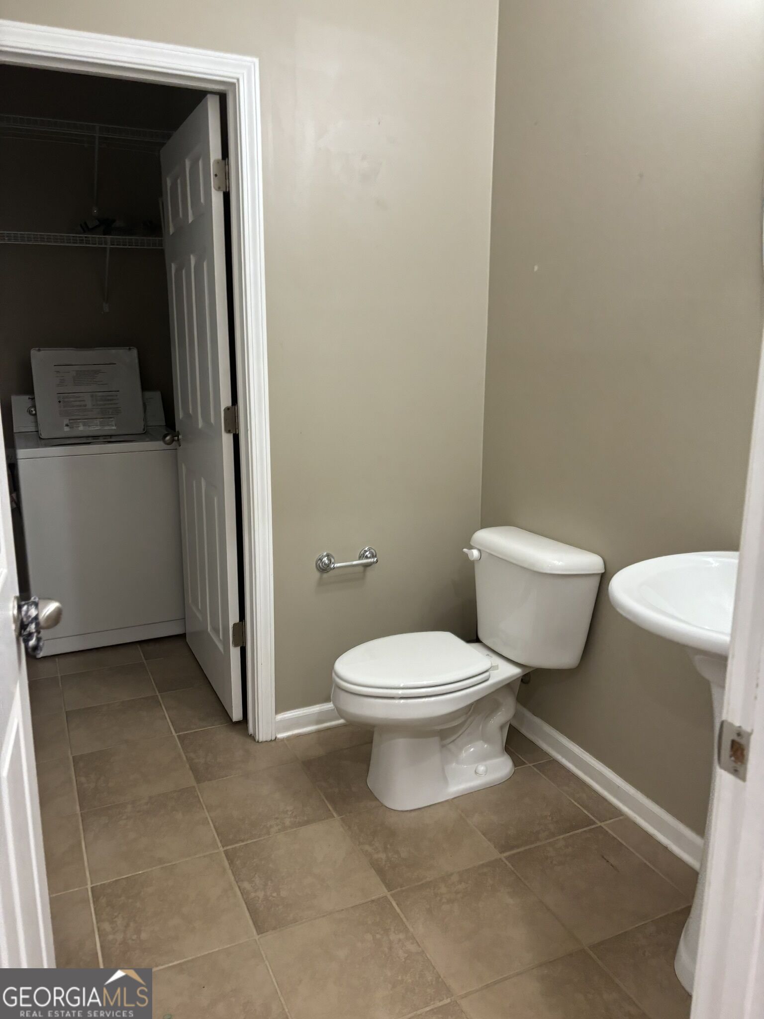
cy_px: 510
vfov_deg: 67.3
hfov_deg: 53.1
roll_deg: +1.7
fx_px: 765
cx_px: 382
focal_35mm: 26
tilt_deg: -12.7
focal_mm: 5.96
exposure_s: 1/60
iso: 200
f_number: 1.6
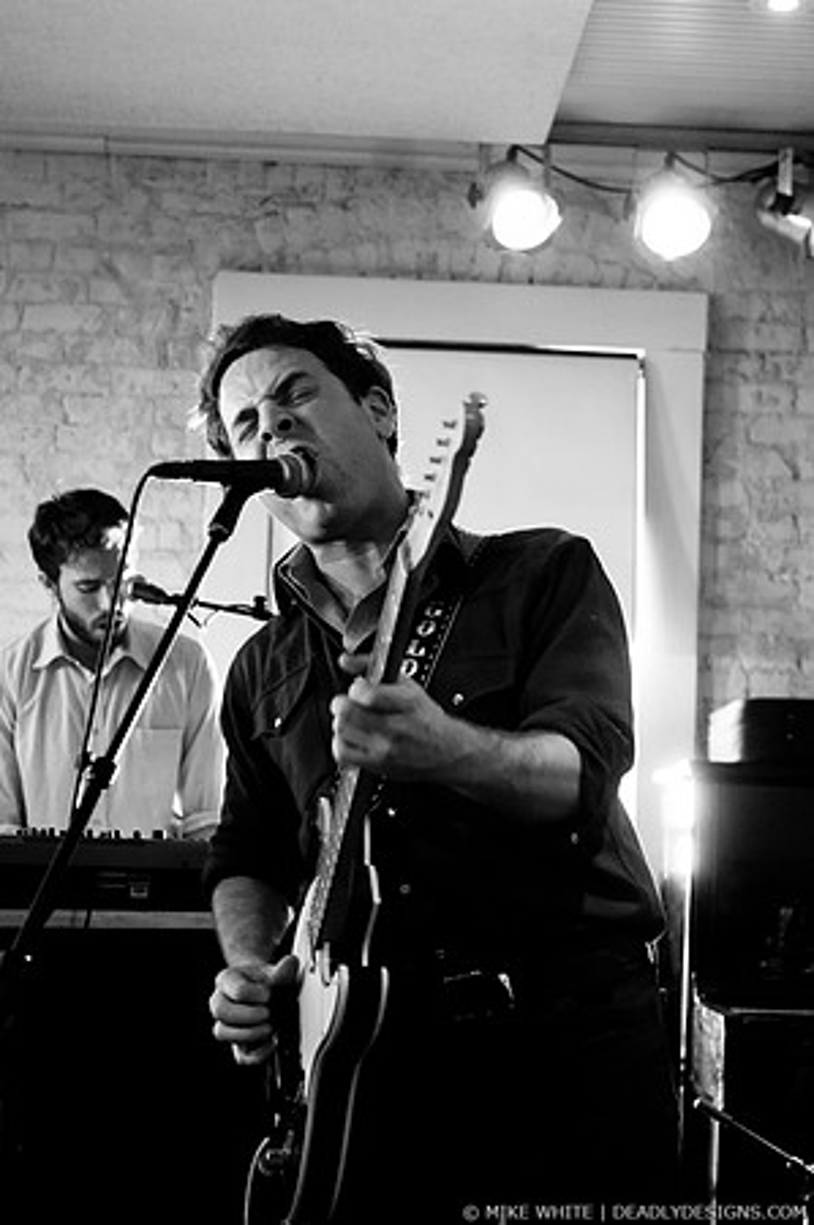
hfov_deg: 22.6
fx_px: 2040
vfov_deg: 33.4
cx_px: 407
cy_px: 612
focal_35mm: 60
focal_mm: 40
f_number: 3.2
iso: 800
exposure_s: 1/50
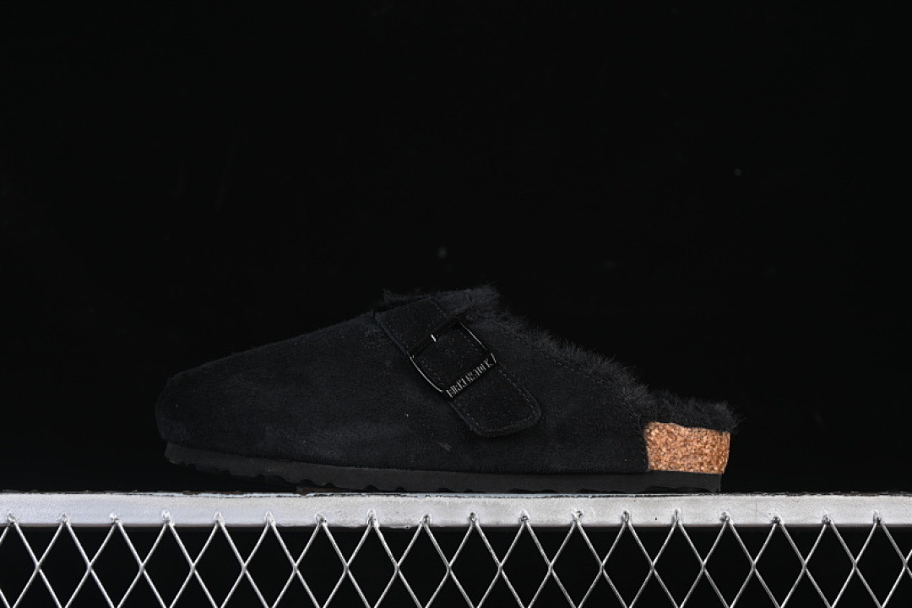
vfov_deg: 18.2
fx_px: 1900
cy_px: 304
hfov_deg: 27.0
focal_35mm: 75
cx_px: 456
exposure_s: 1/50
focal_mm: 50
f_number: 6.3
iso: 160
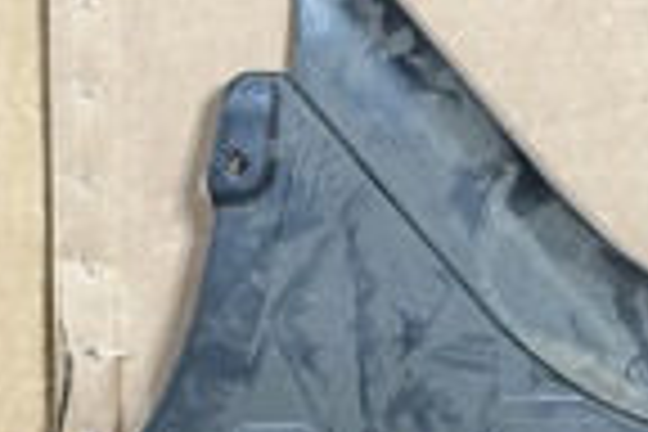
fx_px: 3978
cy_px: 713
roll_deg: -1.0
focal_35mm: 221
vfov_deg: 6.1
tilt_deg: -22.4
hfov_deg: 9.3
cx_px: 0
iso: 250
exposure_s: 1/50
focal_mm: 6.86
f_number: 1.78
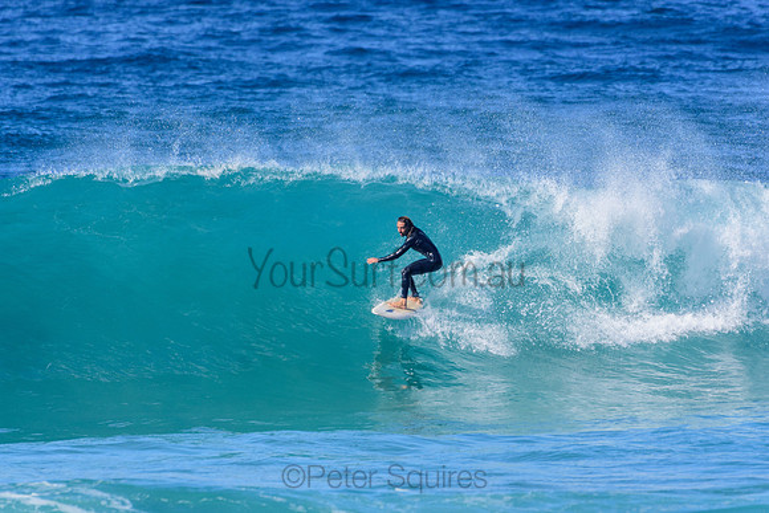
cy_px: 256
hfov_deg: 2.7
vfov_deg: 1.8
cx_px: 384
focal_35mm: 750
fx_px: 16024
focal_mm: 500
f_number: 5.6
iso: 360
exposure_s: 1/2000
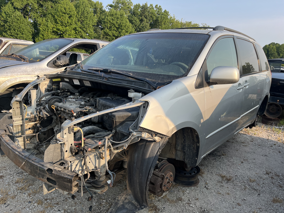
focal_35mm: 26
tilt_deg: -9.8
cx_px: 142
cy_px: 106
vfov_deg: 53.1
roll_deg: -3.5
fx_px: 213
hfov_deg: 67.3
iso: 50
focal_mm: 5.1
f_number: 1.6
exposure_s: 1/1036
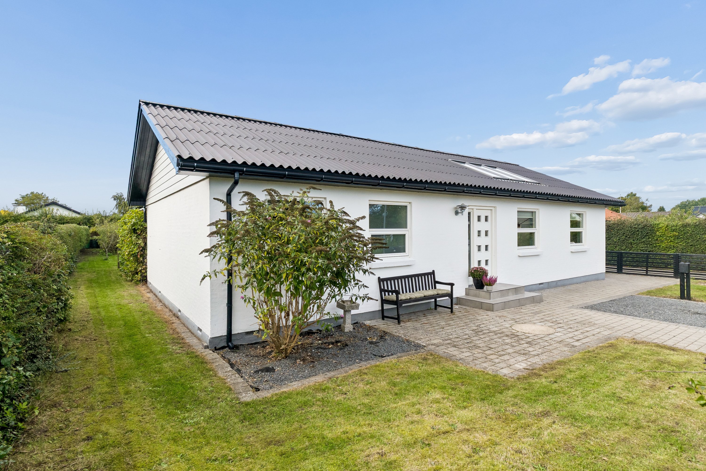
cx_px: 353
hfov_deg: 85.4
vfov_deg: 63.2
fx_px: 382
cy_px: 236
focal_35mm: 20
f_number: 8
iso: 250
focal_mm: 13
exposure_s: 1/500
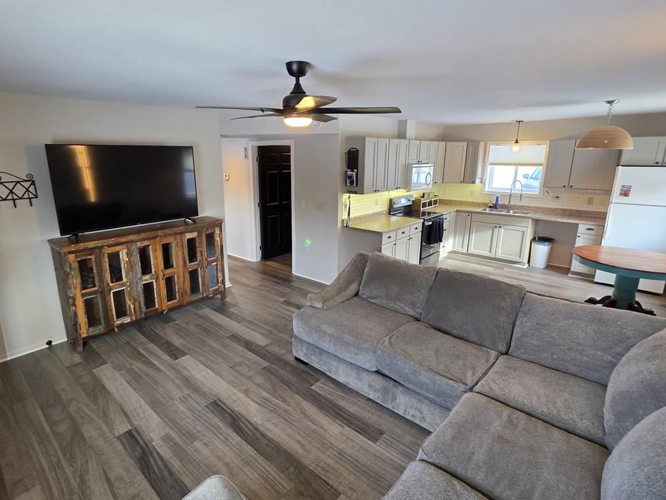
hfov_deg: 90.8
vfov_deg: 74.7
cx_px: 305
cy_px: 240
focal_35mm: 17
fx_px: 327
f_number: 1.9
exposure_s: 1/29.8
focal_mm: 2.2
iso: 80
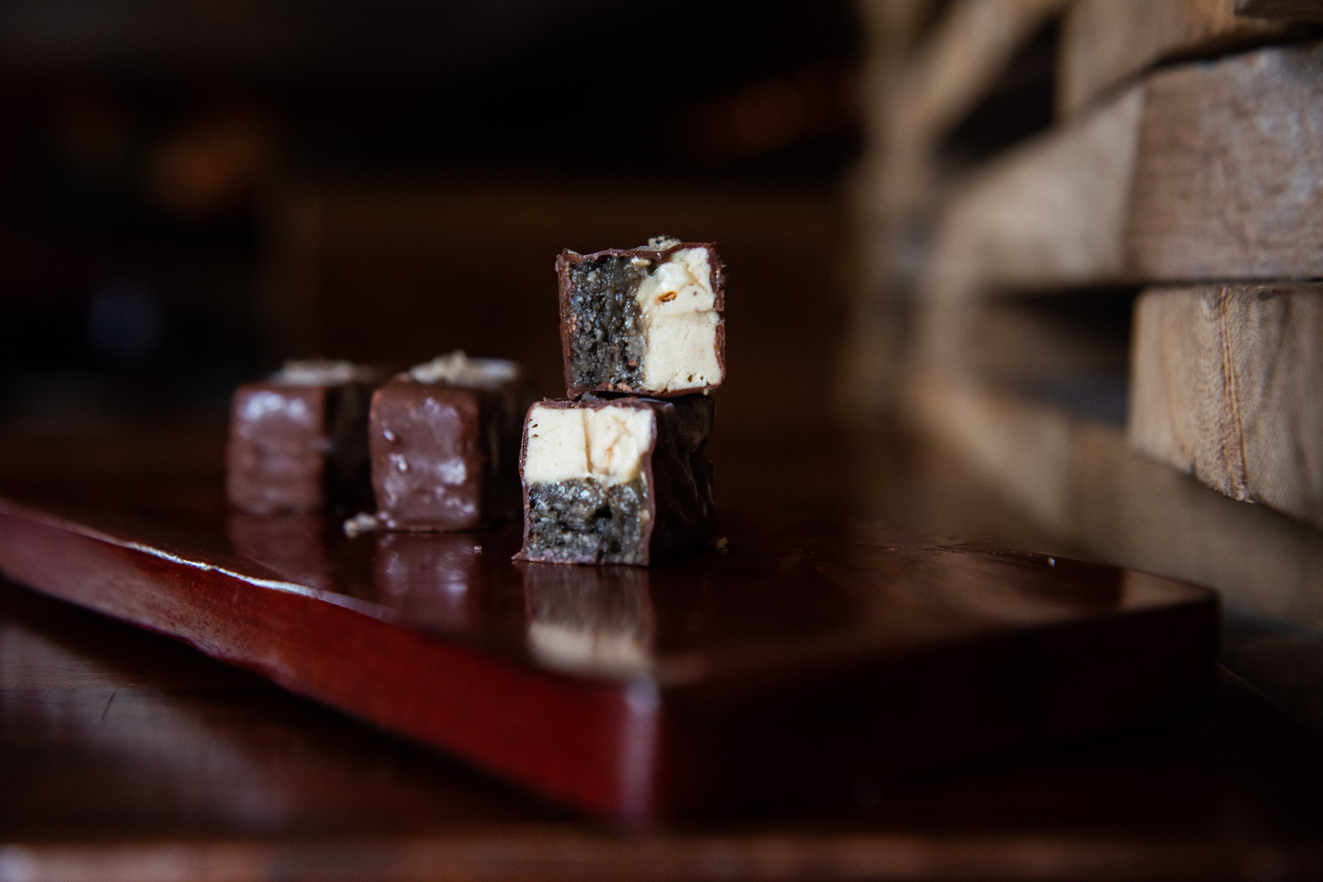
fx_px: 1764
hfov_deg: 41.1
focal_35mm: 48
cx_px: 662
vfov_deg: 28.1
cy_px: 441
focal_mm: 48
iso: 1600
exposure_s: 1/200
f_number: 4
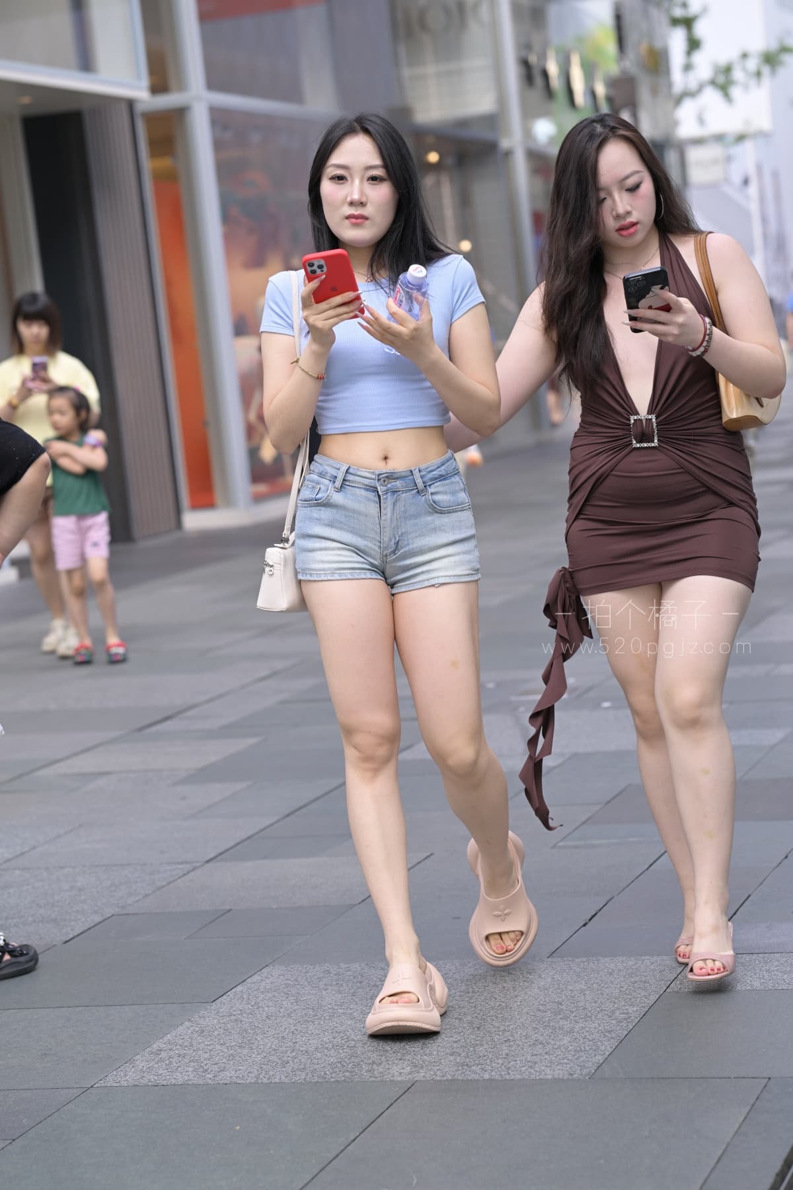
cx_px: 396
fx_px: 2808
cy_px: 595
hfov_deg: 16.1
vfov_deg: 23.9
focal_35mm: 85
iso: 250
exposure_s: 1/640
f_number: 4
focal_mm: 85
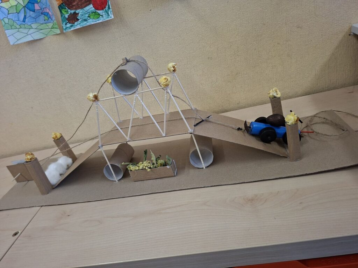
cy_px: 134
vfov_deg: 58.9
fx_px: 238
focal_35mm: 23
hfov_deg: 73.9
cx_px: 179
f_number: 1.8
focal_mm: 5.54
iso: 200
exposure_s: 1/100
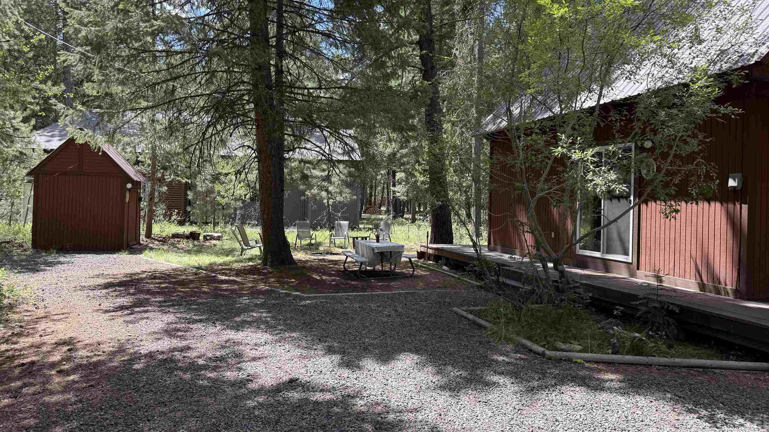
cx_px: 396
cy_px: 201
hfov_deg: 69.8
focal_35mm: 27
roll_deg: -0.8
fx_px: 551
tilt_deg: +0.0
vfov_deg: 42.9
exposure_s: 1/695
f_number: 1.78
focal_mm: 6.76
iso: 80
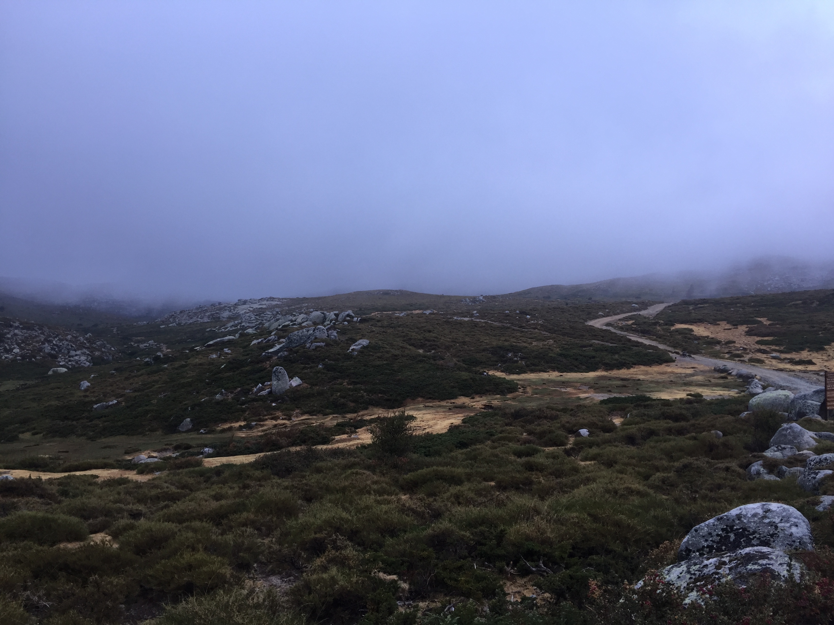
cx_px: 417
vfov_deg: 48.2
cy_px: 312
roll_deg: -0.4
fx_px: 699
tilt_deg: +0.9
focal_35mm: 29
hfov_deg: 61.7
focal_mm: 4.15
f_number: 2.2
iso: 32
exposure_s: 1/50
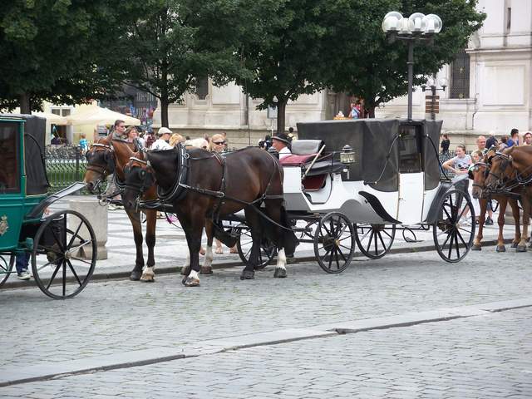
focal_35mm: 113
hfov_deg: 17.4
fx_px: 1737
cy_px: 200
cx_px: 266
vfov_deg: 13.1
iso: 64
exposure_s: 1/160
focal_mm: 23.9
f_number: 3.6
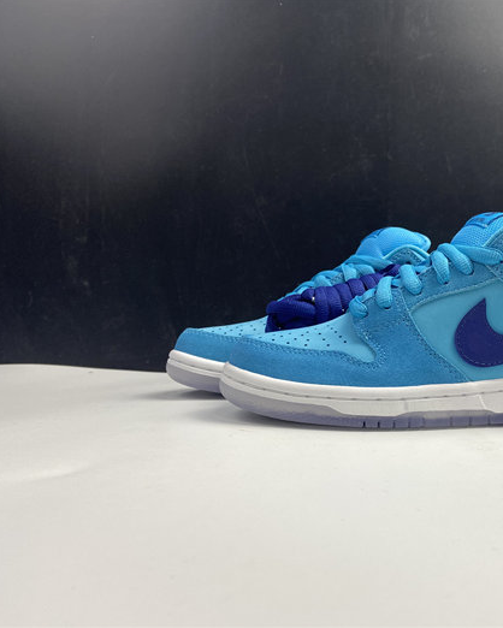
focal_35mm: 34
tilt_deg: +2.5
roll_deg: +0.4
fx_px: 632
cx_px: 406
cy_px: 313
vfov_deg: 52.8
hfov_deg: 41.4
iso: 50
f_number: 1.8
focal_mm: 4.25
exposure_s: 1/100
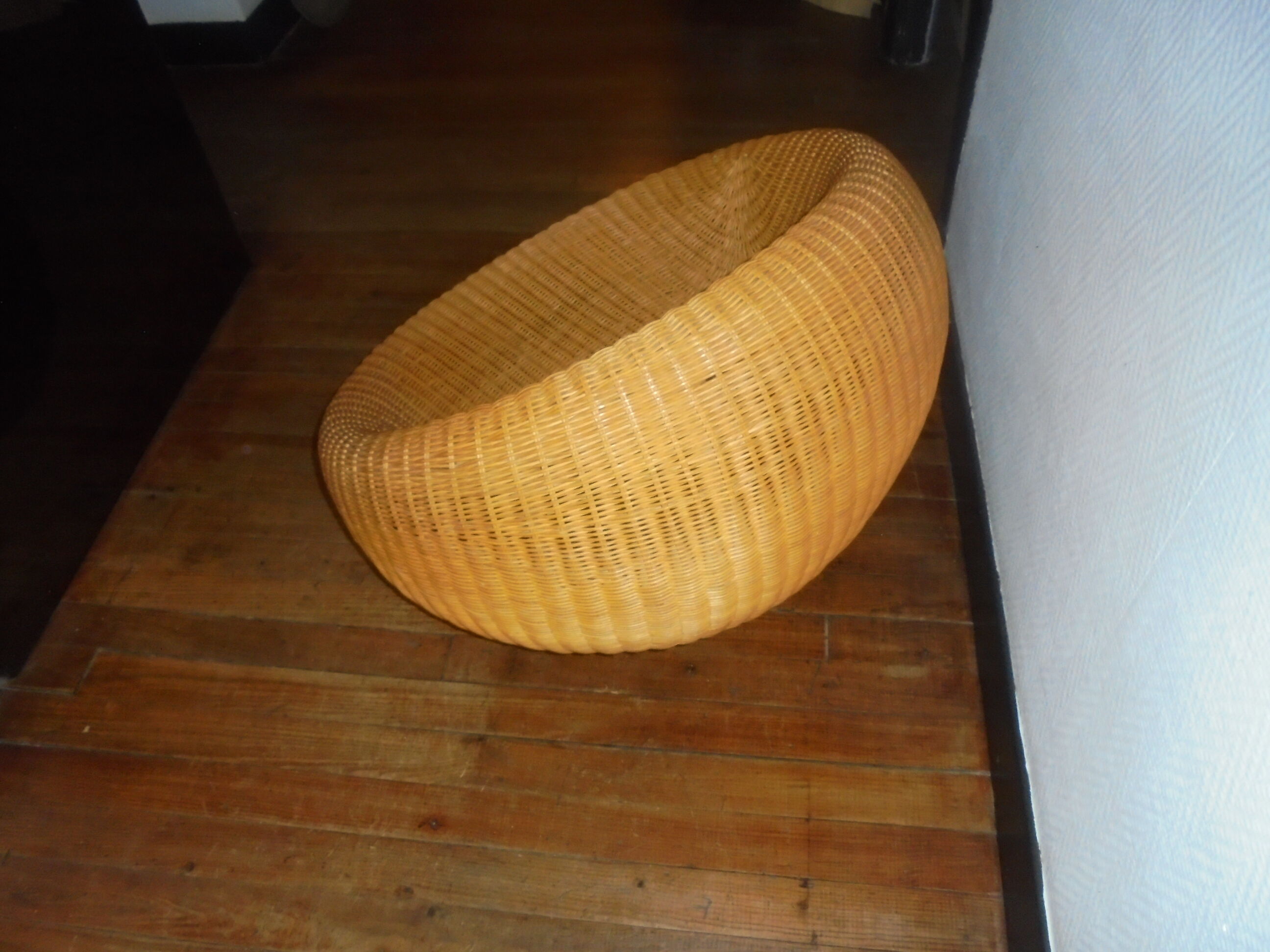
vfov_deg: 53.1
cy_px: 476
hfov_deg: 67.3
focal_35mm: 26
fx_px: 954
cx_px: 635
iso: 400
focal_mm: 4.6
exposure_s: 1/30
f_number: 3.5
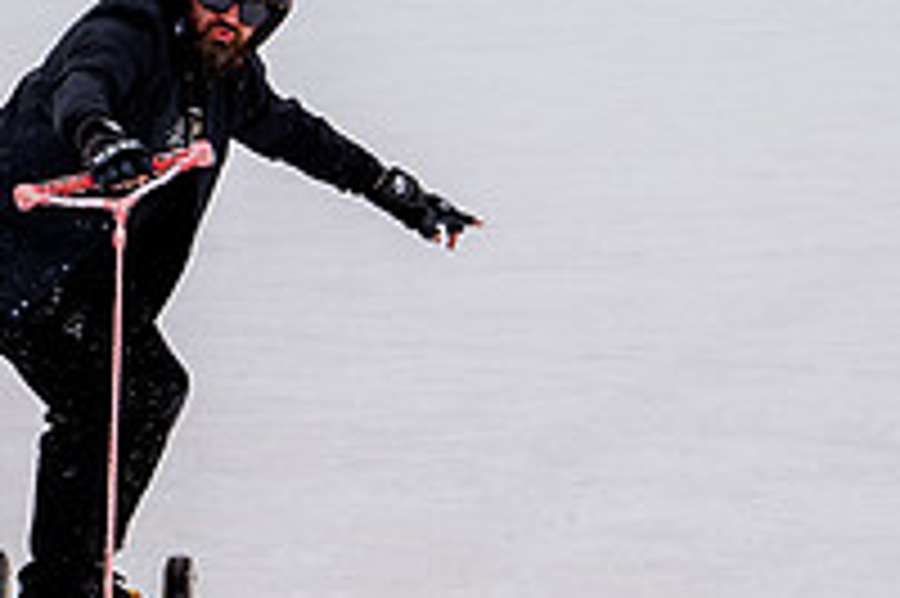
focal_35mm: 190
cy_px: -8
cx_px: -46
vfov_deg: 7.2
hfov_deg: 10.7
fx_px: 4746
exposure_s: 1/320
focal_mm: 58
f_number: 8
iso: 100
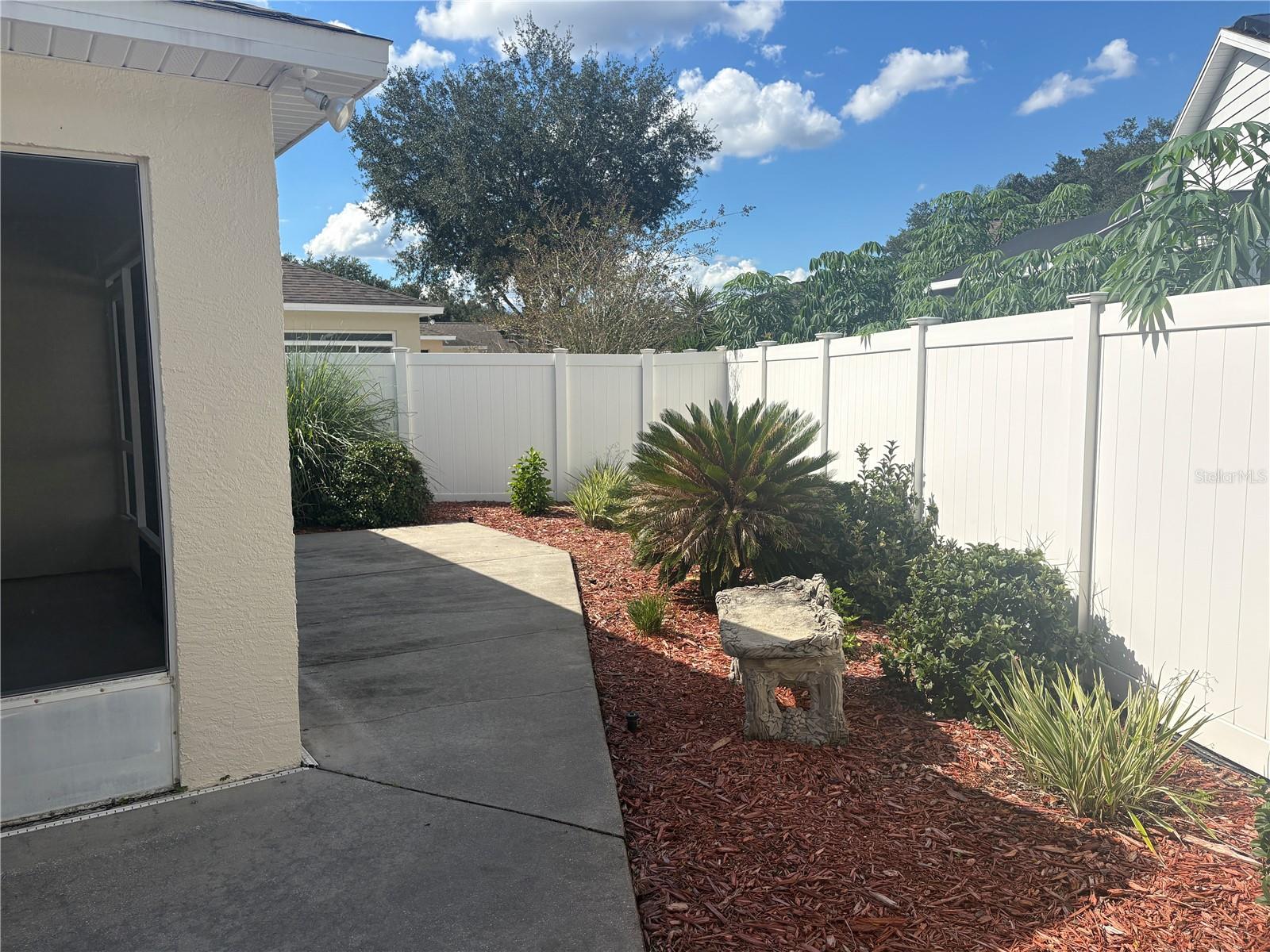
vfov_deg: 53.1
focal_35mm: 26
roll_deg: +1.4
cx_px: 635
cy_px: 476
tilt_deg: -5.1
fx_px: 954
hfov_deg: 67.3
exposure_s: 1/4950
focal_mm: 5.96
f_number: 1.6
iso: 50
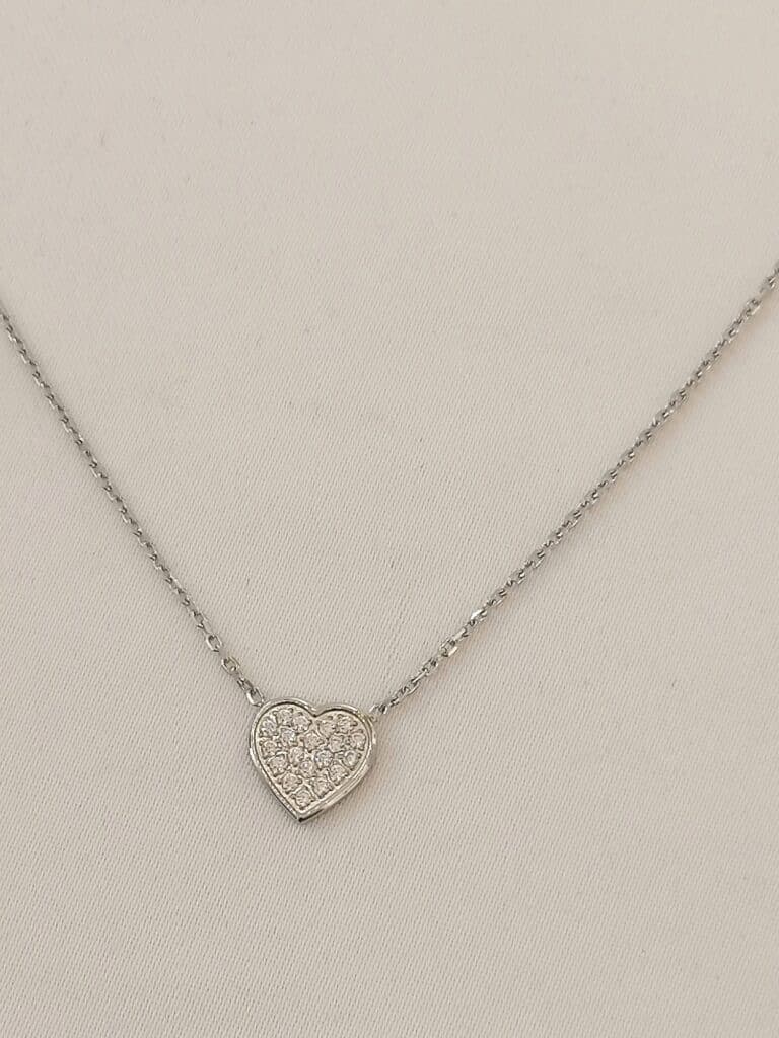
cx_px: 390
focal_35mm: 82
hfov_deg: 18.0
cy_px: 519
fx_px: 2460
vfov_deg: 23.8
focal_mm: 4.75
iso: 64
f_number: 1.8
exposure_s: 1/50
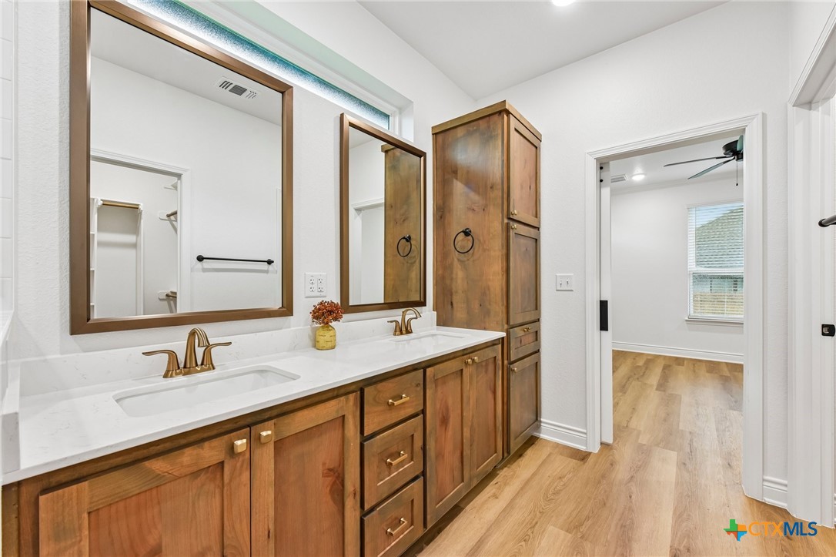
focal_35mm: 14
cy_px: 278
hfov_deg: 104.3
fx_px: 325
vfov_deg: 81.2
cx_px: 418
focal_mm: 14
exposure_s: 1/15
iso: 450
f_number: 8
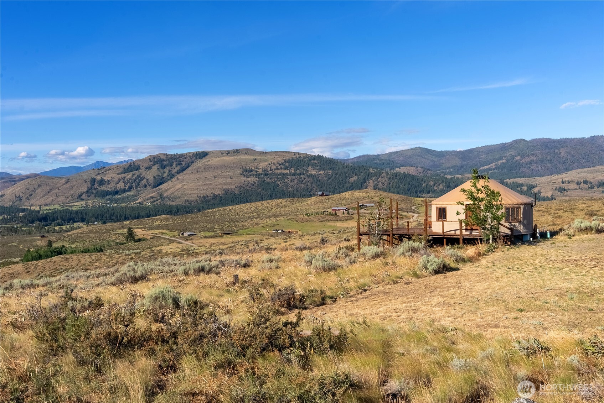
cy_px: 202
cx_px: 302
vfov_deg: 36.9
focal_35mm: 36
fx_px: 604
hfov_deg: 53.1
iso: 100
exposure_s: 1/8000
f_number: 10
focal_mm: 36
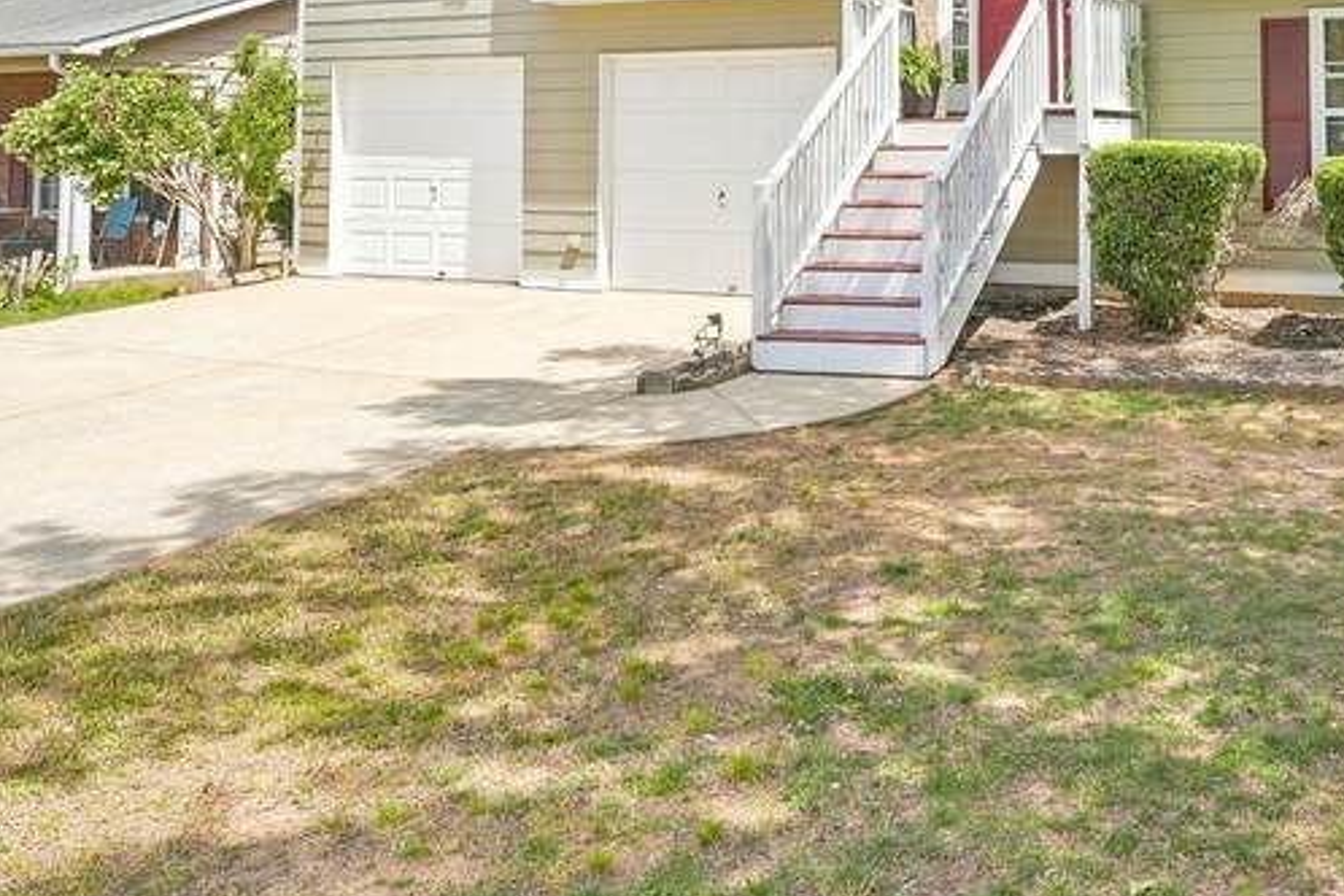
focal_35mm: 36
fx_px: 1344
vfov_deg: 34.4
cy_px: 61
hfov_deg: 50.6
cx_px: 1034
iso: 100
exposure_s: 1/125
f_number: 8
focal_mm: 14
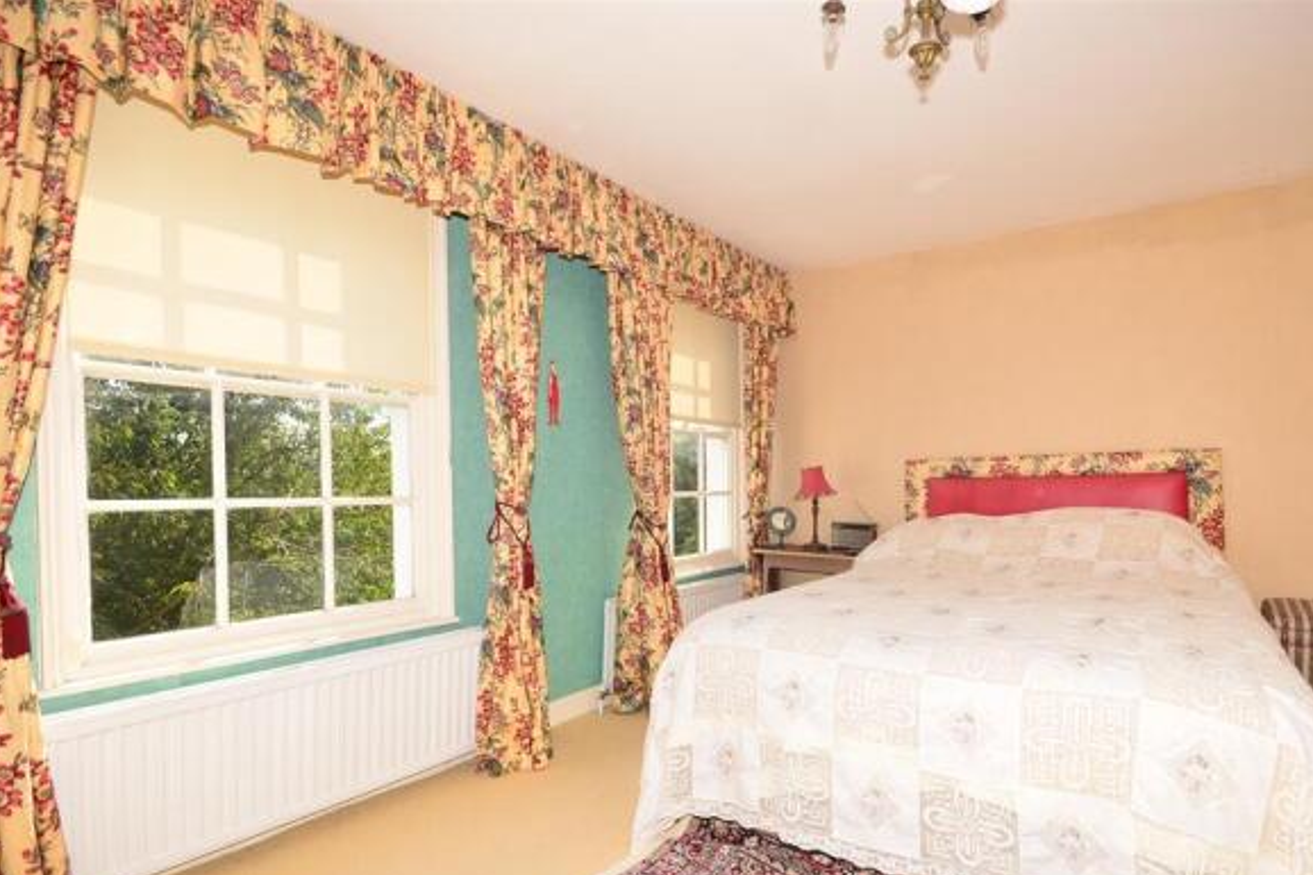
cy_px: 492
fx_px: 620
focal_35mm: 17
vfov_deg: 70.1
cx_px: 731
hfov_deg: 92.9
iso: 200
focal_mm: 10
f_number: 9
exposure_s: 1/200
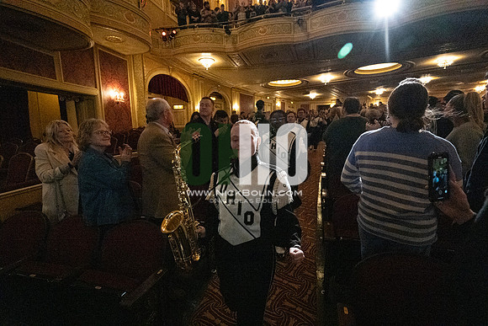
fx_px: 224
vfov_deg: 72.1
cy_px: 163
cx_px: 244
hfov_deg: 95.0
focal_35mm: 16
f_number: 4
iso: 40637
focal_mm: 16.5
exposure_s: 1/400
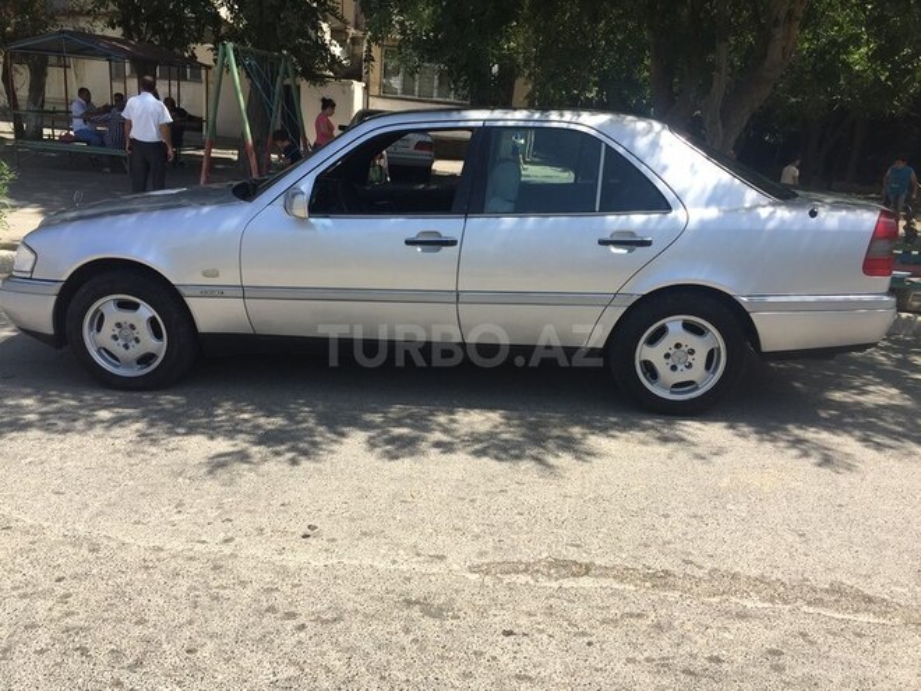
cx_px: 460
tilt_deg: -16.8
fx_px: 772
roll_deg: -4.5
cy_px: 346
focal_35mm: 29
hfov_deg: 61.7
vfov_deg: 48.2
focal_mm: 4.15
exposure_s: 1/1099
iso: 32
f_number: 2.2
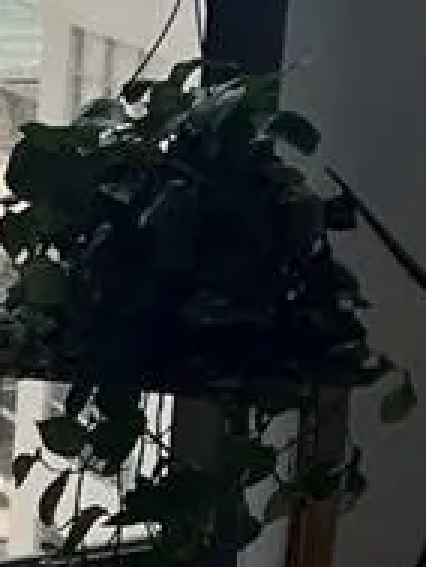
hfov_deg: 8.1
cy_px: 12
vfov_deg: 11.9
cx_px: -681
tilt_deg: -9.0
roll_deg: -1.4
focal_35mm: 165
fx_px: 2704
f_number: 1.5
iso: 50
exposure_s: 1/1669
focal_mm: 5.7
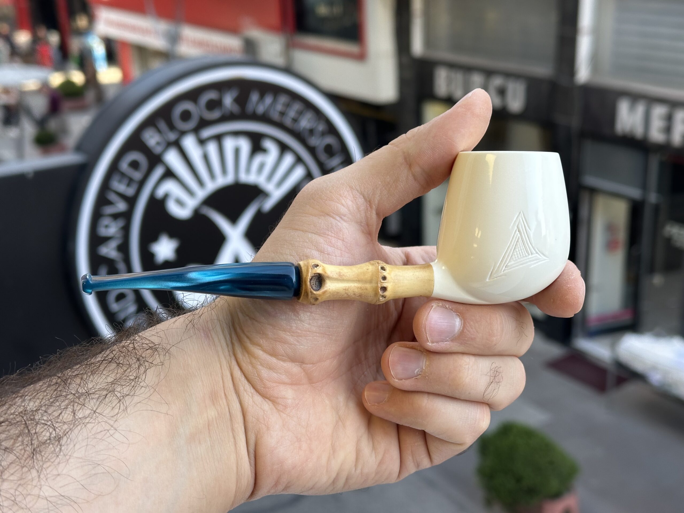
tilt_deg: -18.8
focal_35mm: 48
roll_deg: +2.2
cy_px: 256
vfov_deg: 30.3
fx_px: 948
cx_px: 342
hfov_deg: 39.7
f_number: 1.78
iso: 50
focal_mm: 6.86
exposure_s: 1/121
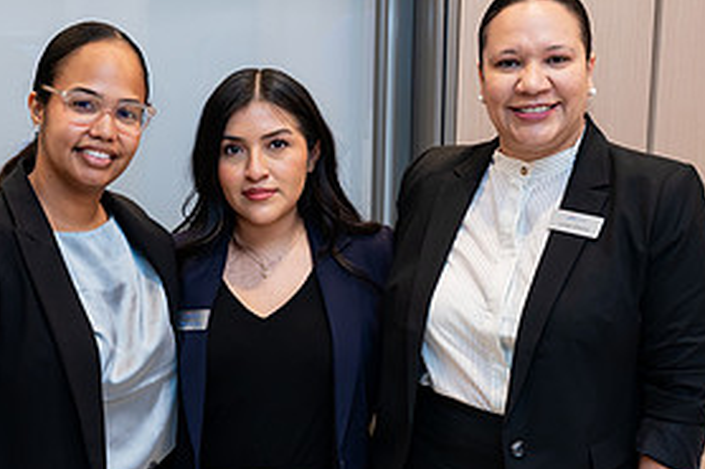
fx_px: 1390
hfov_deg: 28.3
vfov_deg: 19.0
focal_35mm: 71
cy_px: 358
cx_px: 241
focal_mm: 33.5
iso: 400
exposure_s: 1/160
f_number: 4
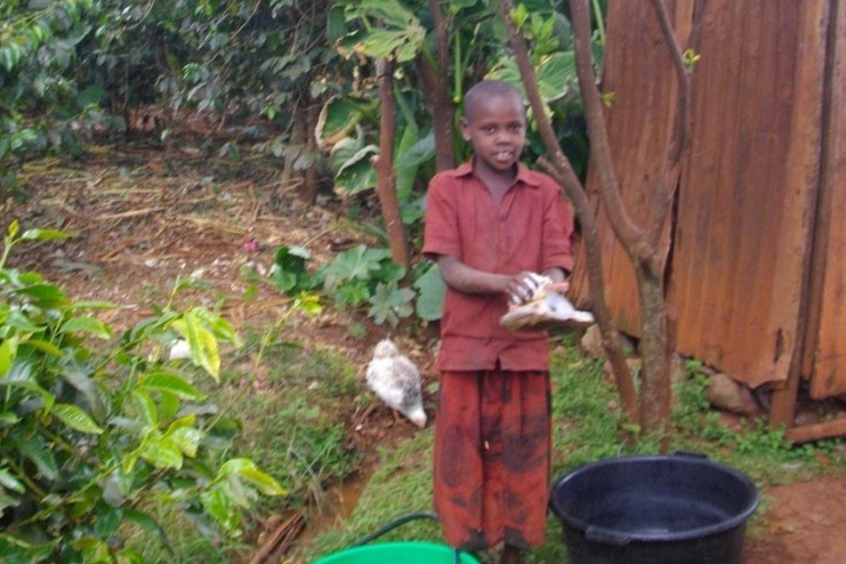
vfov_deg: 28.9
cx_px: 387
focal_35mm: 46
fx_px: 1081
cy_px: 150
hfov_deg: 42.7
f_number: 2.9
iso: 200
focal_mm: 5.7
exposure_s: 1/100
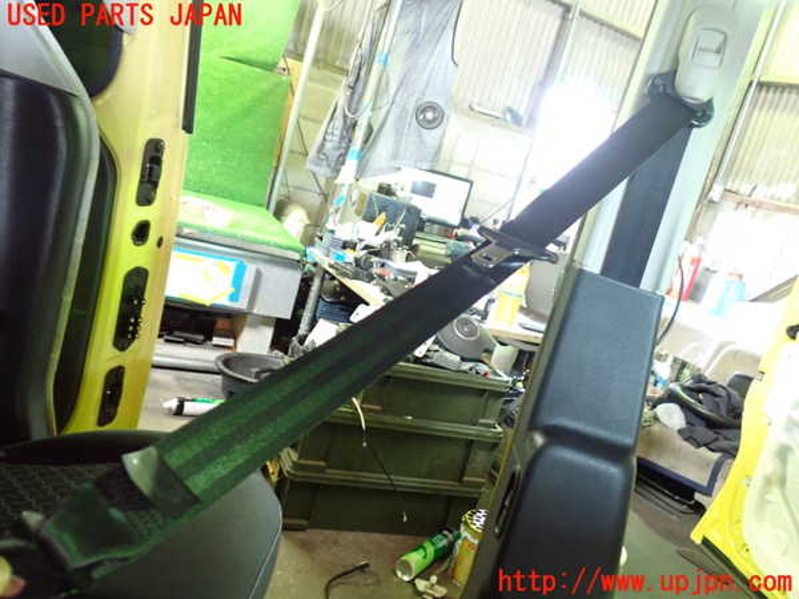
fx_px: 739
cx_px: 400
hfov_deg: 56.8
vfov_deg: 44.2
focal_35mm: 32
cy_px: 300
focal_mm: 5.79
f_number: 2.4
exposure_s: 1/30
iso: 800
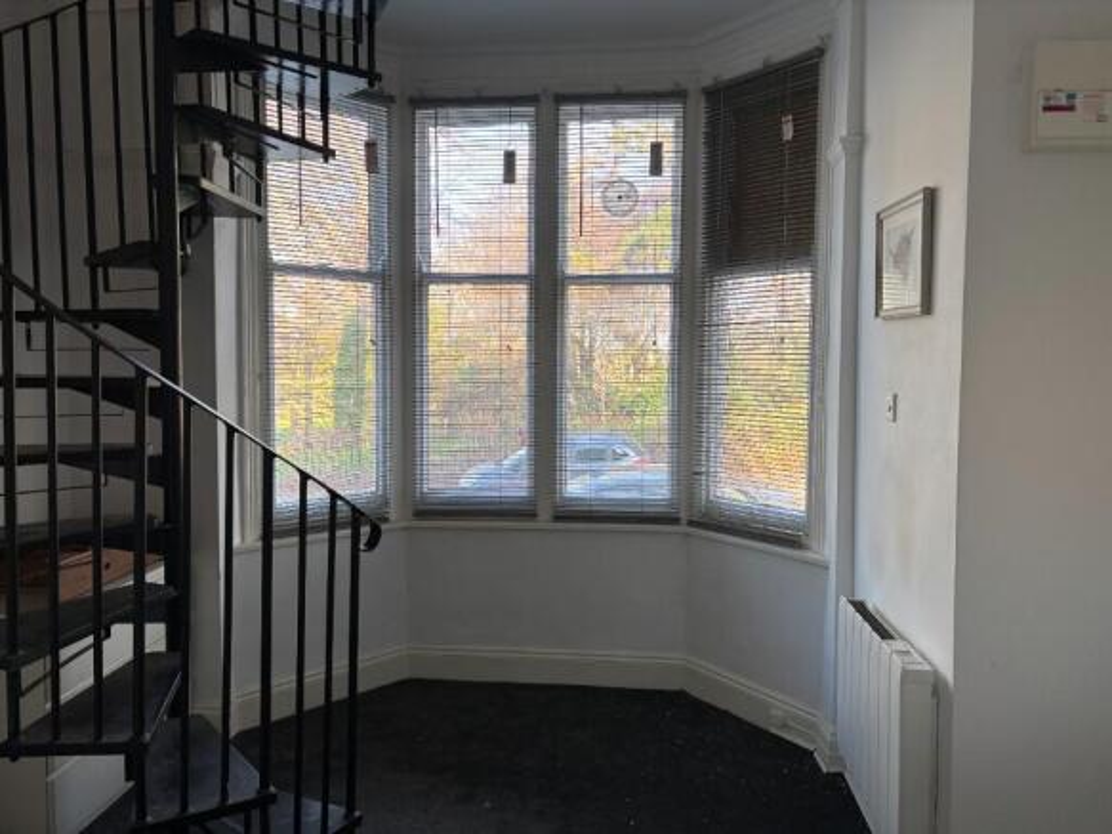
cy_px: 417
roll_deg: +0.2
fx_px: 835
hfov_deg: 67.3
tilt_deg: -3.6
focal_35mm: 26
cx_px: 556
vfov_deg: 53.0
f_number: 1.6
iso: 80
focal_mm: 5.96
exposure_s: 1/121
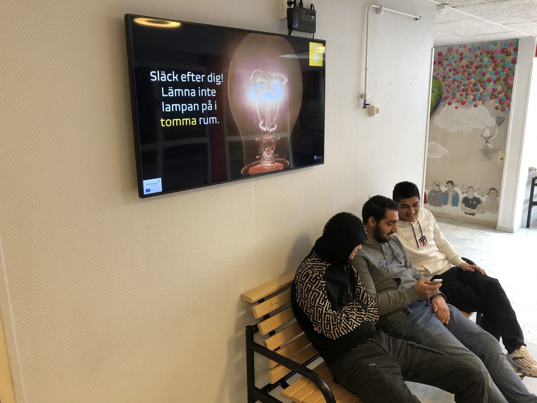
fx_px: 434
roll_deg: +1.0
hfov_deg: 63.4
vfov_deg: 49.7
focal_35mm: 28
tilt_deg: -13.0
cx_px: 268
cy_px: 202
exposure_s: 1/17
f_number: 1.8
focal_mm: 3.99
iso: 40
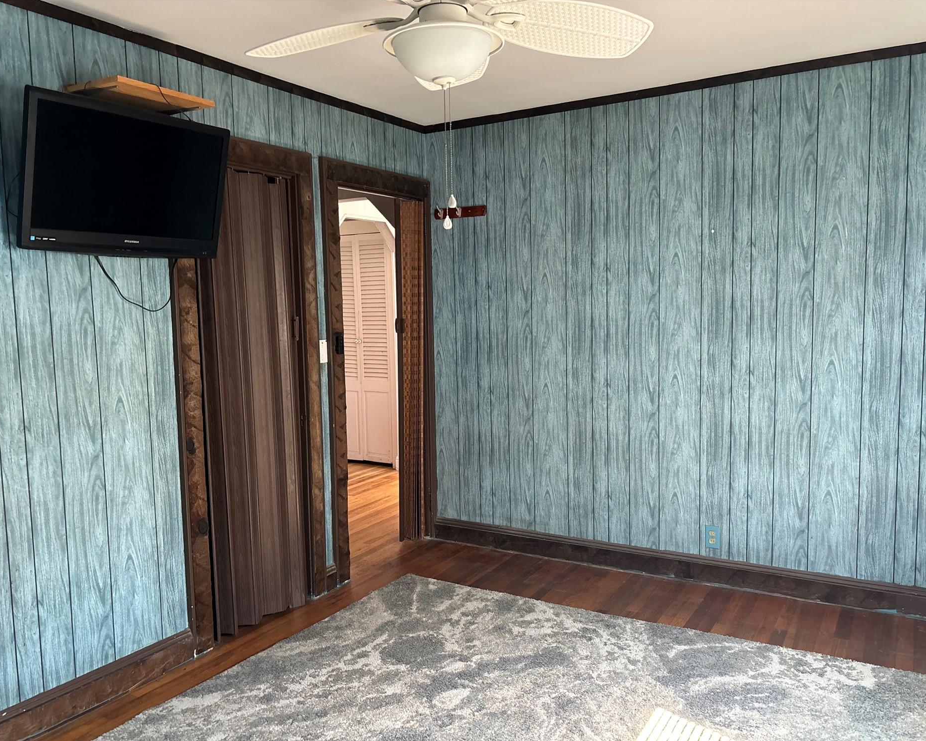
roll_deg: +1.0
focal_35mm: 28
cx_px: 459
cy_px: 381
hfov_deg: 62.2
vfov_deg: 51.5
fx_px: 767
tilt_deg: -5.4
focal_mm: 5.96
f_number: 1.6
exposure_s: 1/60
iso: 320
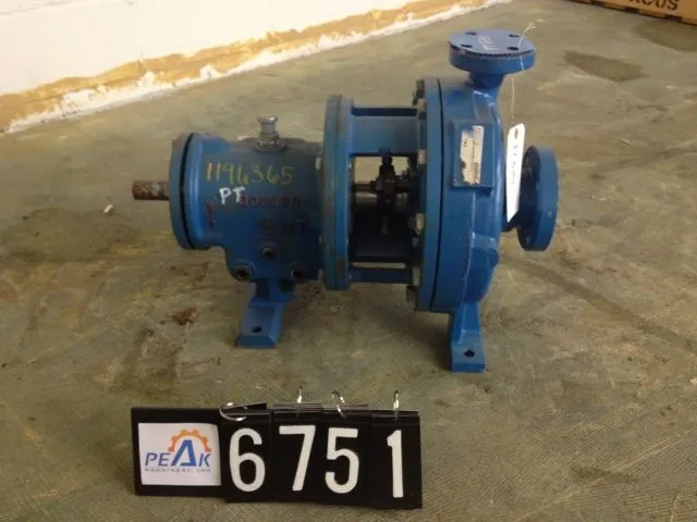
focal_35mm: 35
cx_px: 348
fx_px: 705
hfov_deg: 52.6
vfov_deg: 40.7
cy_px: 261
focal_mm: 4.28
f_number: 2.4
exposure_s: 1/20
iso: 200
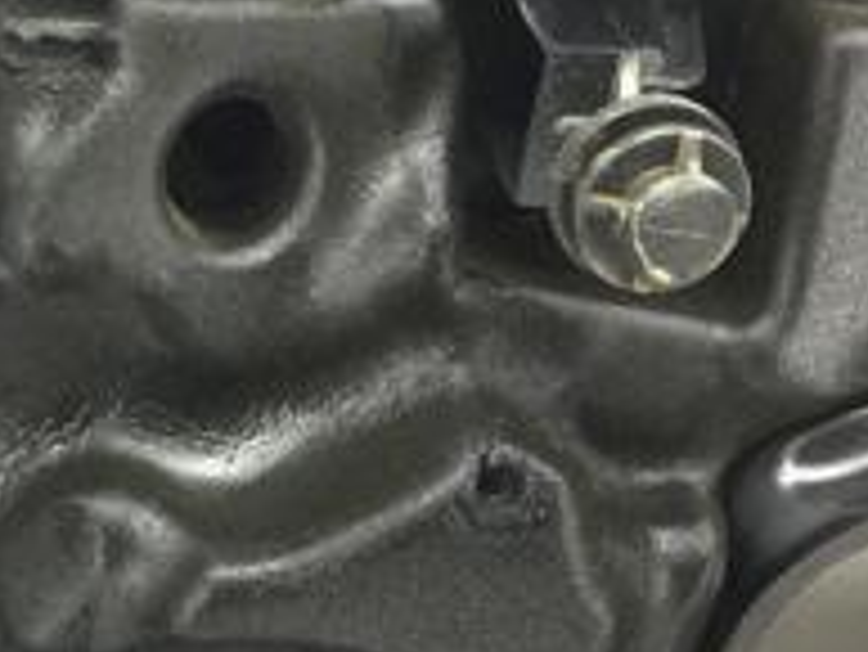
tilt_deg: -19.2
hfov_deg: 19.4
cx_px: -121
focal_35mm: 96
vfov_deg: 15.3
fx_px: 2409
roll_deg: -2.6
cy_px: 490
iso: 32
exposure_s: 1/100
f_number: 2.2
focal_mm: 4.15
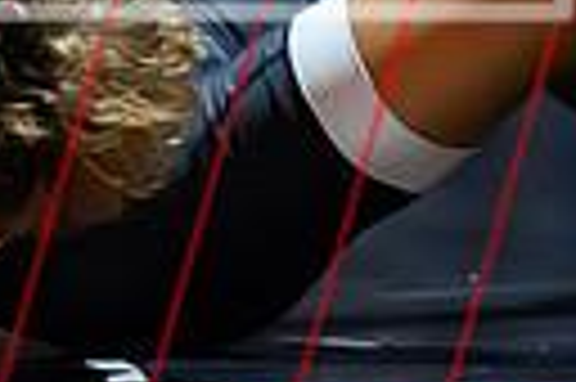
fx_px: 12272
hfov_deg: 2.7
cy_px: -52
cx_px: -293
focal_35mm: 768
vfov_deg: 1.8
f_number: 2.8
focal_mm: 165
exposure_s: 1/640
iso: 16000
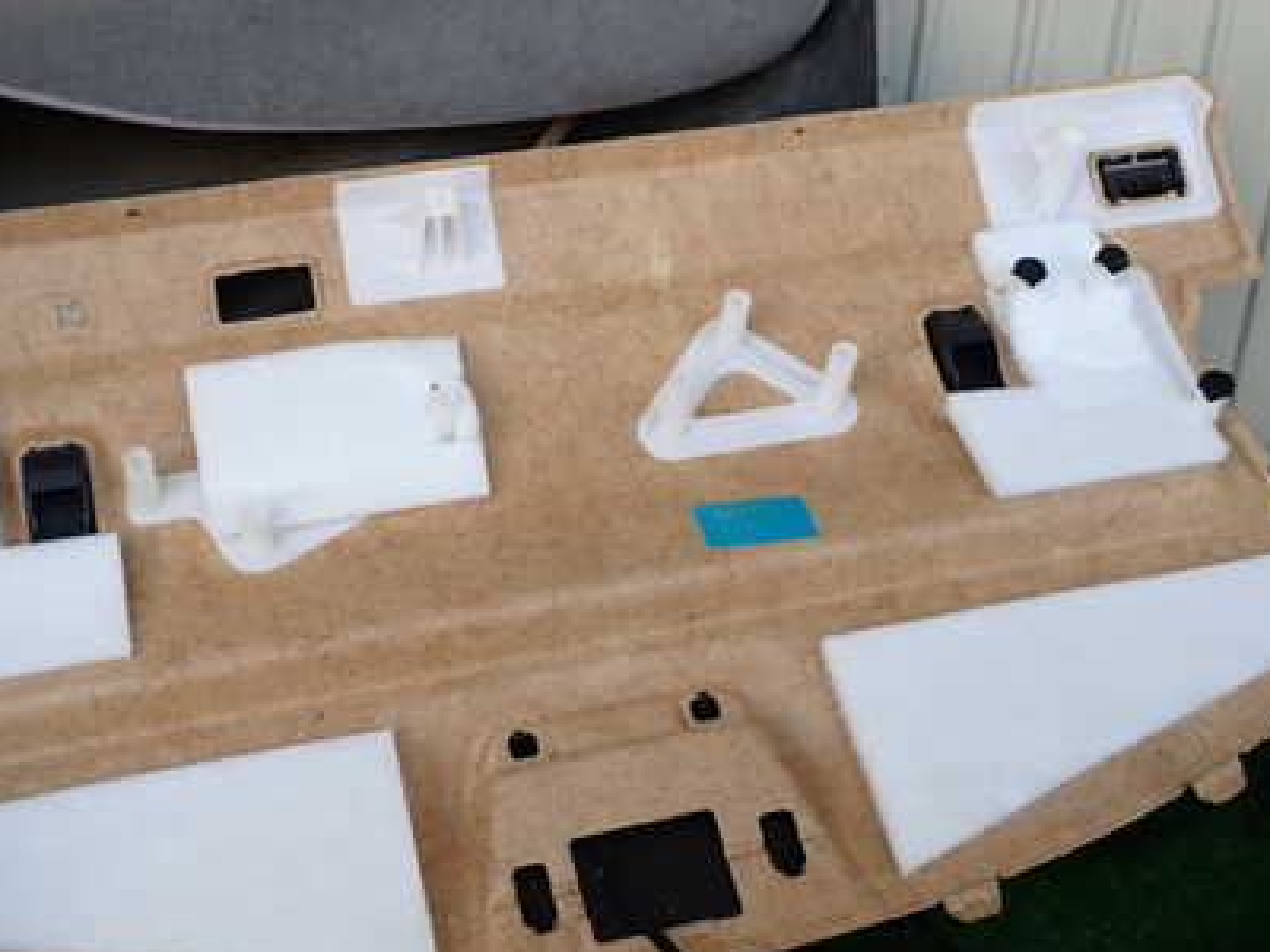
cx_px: 489
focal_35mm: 45
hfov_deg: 41.8
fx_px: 1651
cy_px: 460
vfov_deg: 32.2
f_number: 3.2
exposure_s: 1/60
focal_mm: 5.4
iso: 100
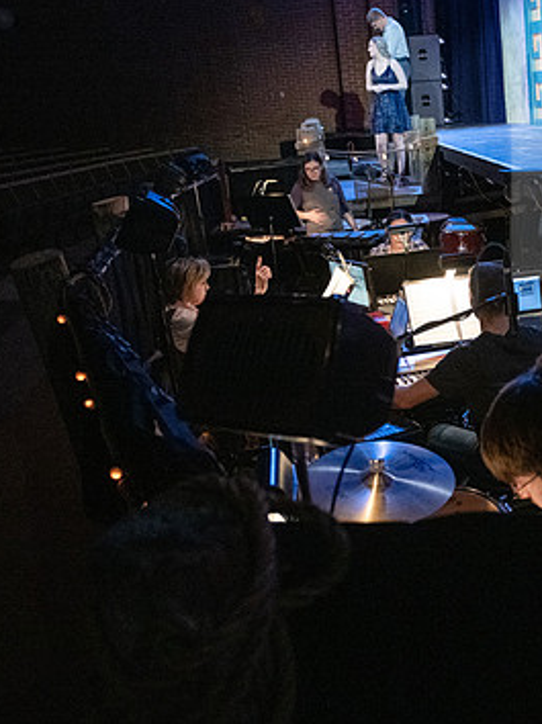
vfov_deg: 45.8
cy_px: 357
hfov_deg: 33.8
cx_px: 450
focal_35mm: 41
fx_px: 857
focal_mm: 26
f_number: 2.8
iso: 5000
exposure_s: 1/320
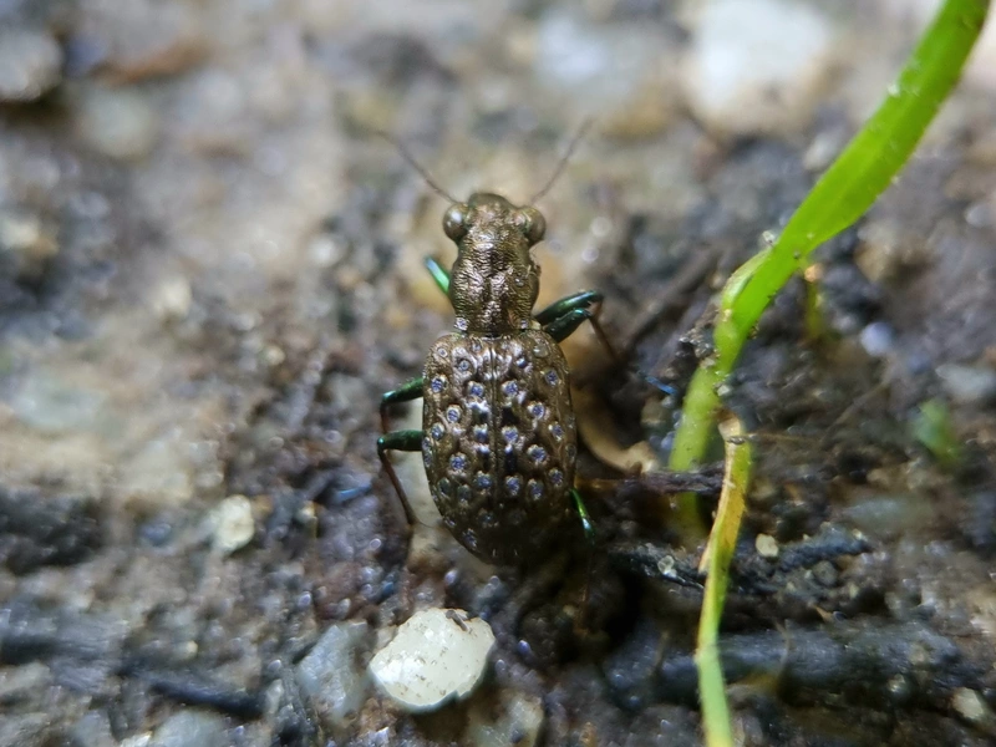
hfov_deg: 67.3
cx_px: 498
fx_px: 748
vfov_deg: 53.1
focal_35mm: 26
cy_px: 374
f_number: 1.8
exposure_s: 1/33
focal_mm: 5.4
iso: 320
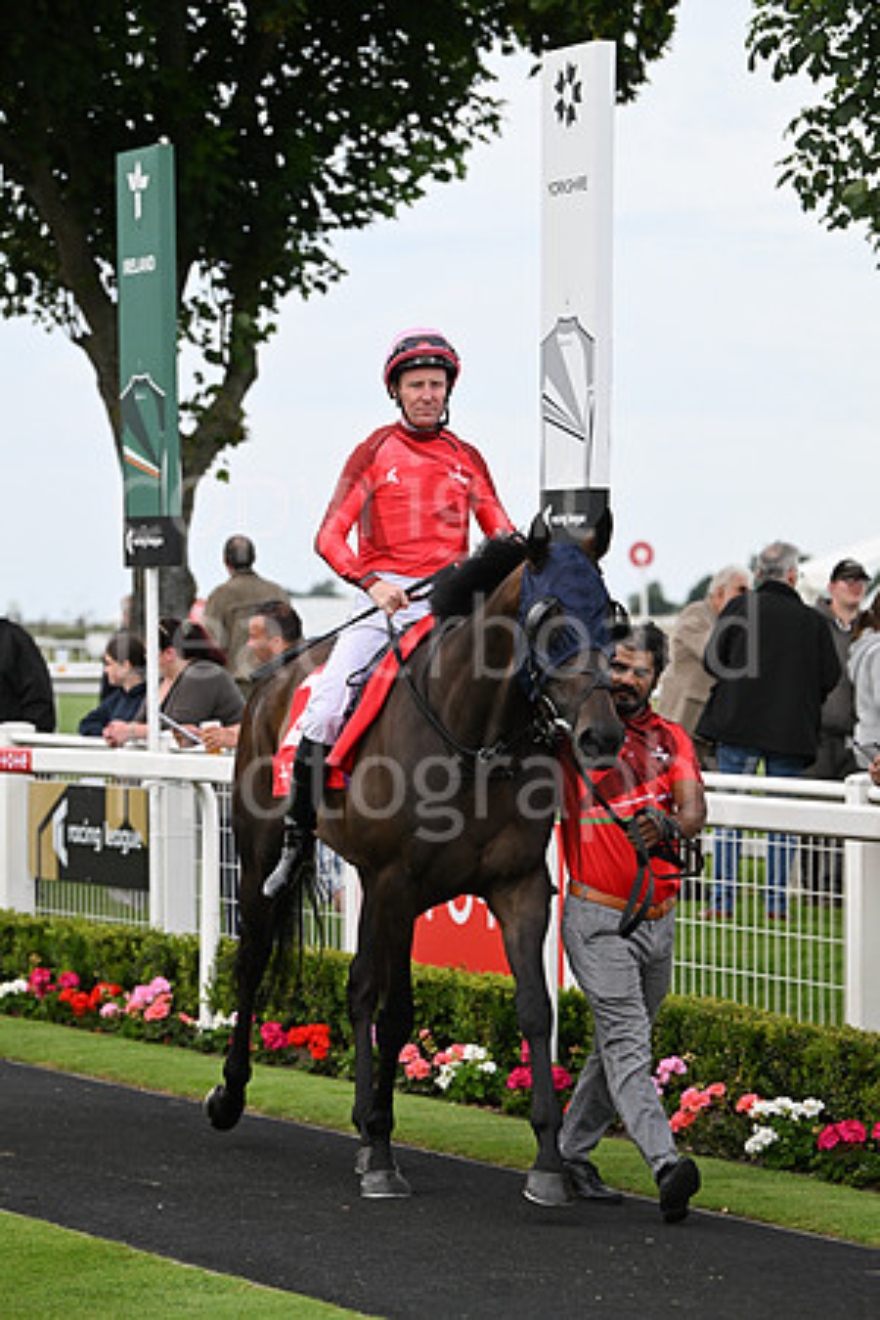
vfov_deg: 15.8
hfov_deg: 10.5
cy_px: 660
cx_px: 440
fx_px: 4766
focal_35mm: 130
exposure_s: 1/2000
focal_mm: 130
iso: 800
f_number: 4.5
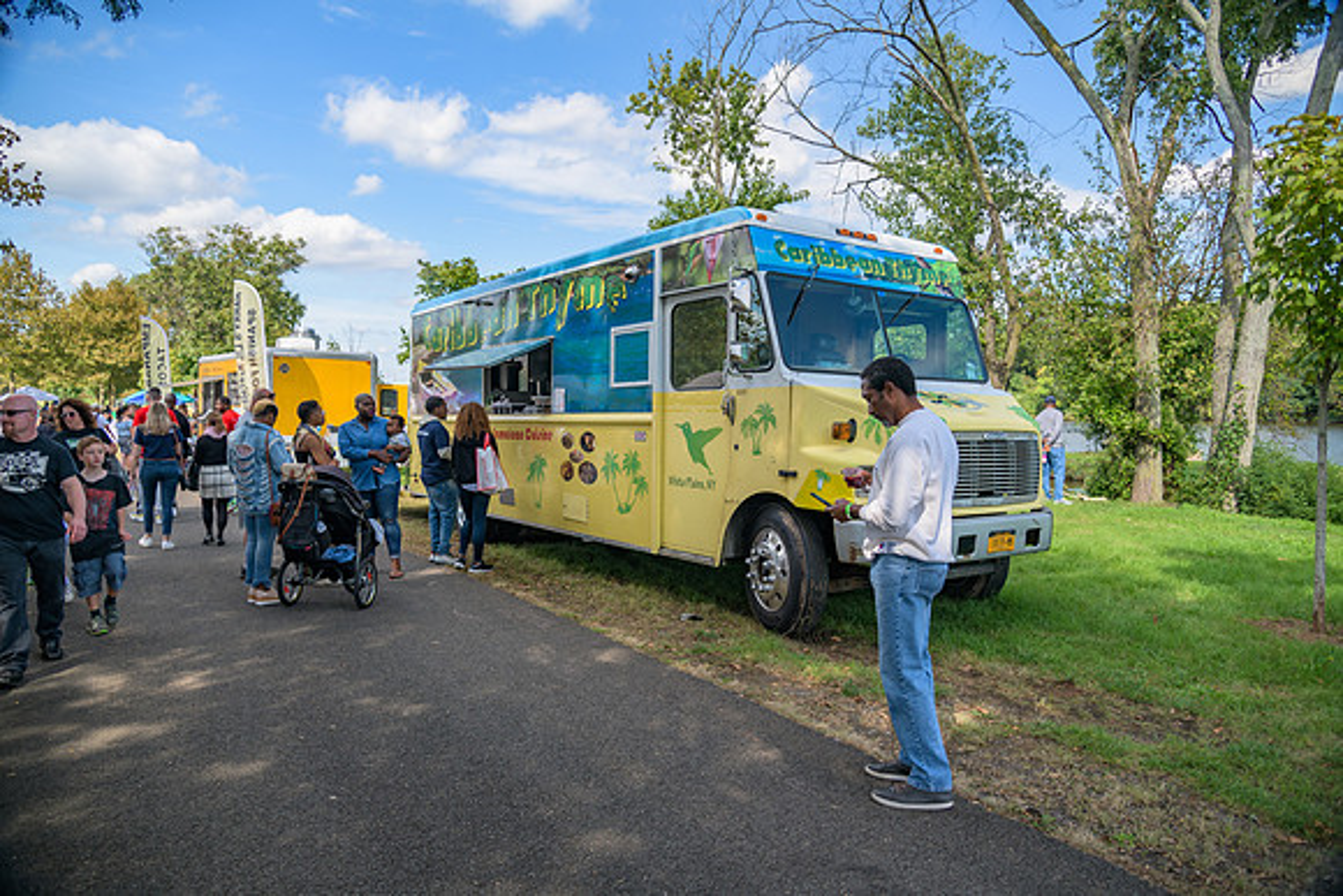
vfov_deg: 53.2
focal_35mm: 24
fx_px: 896
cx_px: 672
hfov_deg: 73.7
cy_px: 448
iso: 125
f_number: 4
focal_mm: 24
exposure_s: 1/250
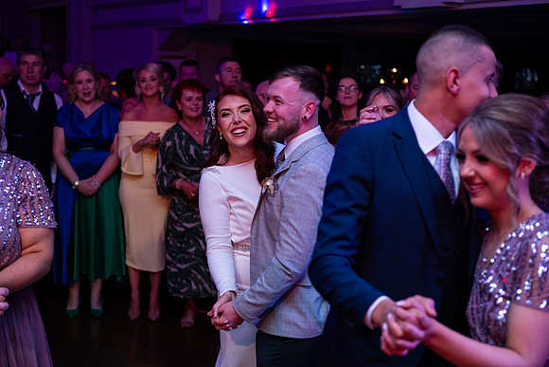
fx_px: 885
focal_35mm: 58
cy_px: 184
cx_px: 274
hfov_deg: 34.5
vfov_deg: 23.4
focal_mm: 58
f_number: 3.5
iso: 500
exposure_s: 1/160
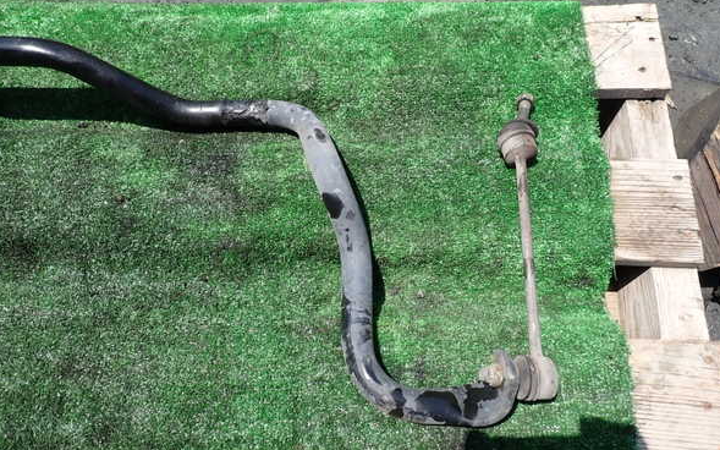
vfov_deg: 46.0
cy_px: 229
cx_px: 361
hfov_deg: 68.4
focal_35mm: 27
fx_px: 530
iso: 100
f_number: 2.8
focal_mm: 4.5
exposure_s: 1/800
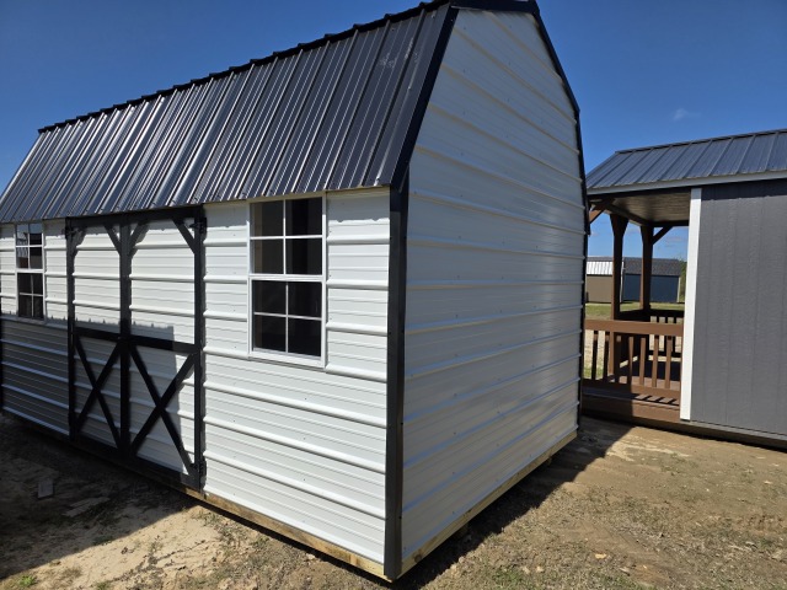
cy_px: 295
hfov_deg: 73.9
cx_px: 394
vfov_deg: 58.9
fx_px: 523
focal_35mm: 23
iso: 64
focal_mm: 6.3
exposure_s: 1/7944
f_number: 1.7
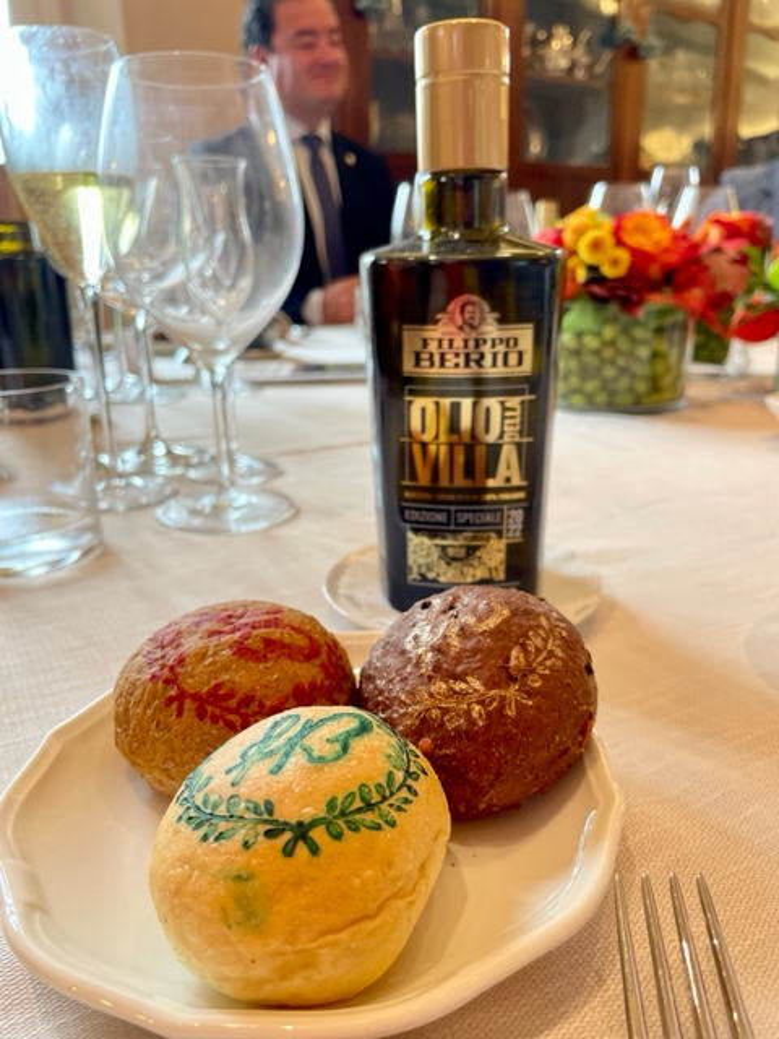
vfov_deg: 67.3
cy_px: 520
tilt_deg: -17.7
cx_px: 390
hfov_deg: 53.1
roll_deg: +1.2
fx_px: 780
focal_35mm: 26
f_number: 1.6
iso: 100
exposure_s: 1/82
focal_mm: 4.2
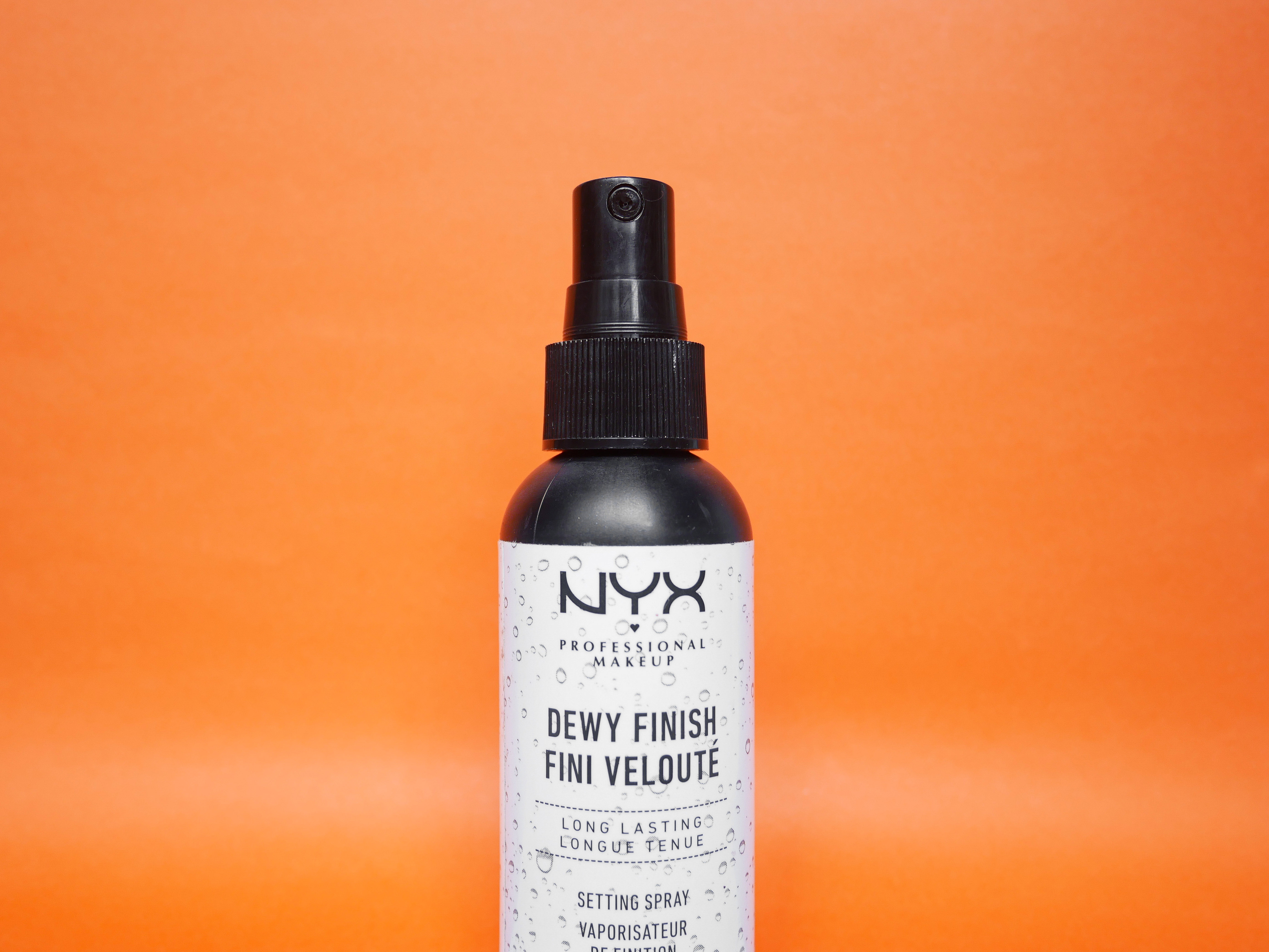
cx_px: 634
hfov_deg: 59.9
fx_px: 1100
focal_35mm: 30
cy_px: 476
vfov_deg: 46.8
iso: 200
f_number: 3.7
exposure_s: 1/125
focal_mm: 15
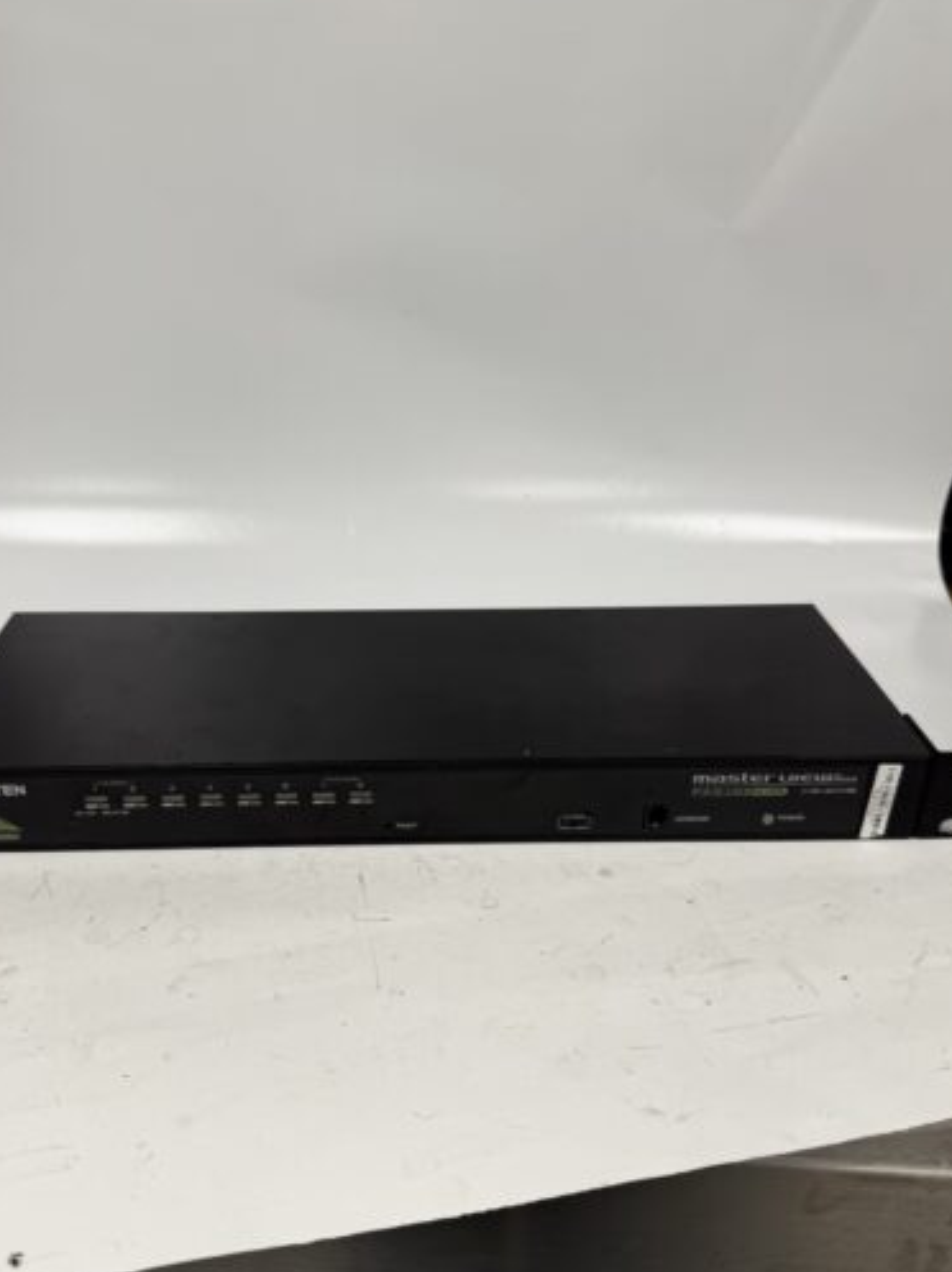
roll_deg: +0.0
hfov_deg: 48.1
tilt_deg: -25.0
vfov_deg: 61.6
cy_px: 688
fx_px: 1065
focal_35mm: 29
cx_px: 420
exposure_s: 1/141
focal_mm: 6.76
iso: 50
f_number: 1.78
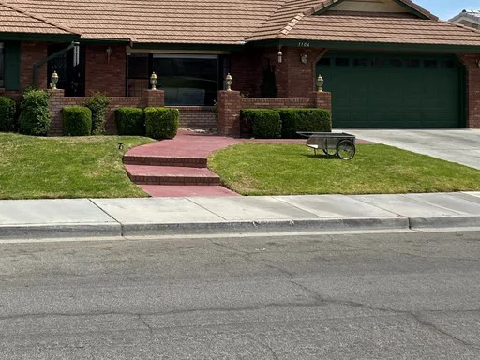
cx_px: 74
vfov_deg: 27.1
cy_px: 38
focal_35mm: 52
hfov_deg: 35.2
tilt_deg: +1.7
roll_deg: -0.6
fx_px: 721
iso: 32
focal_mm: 4.25
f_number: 1.8
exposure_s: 1/4115
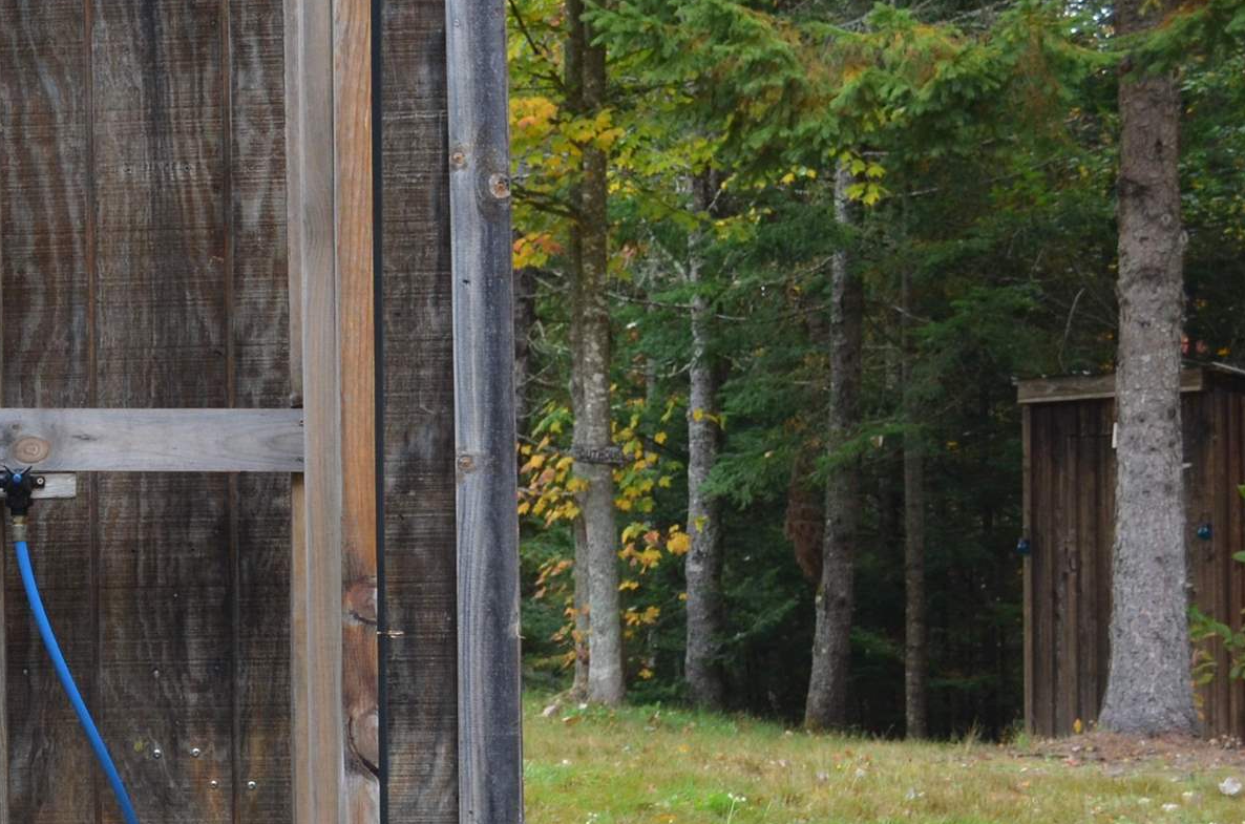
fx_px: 3485
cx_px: -230
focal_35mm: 101
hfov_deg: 19.2
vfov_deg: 13.4
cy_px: 601
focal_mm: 26
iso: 400
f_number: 5.6
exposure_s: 1/125
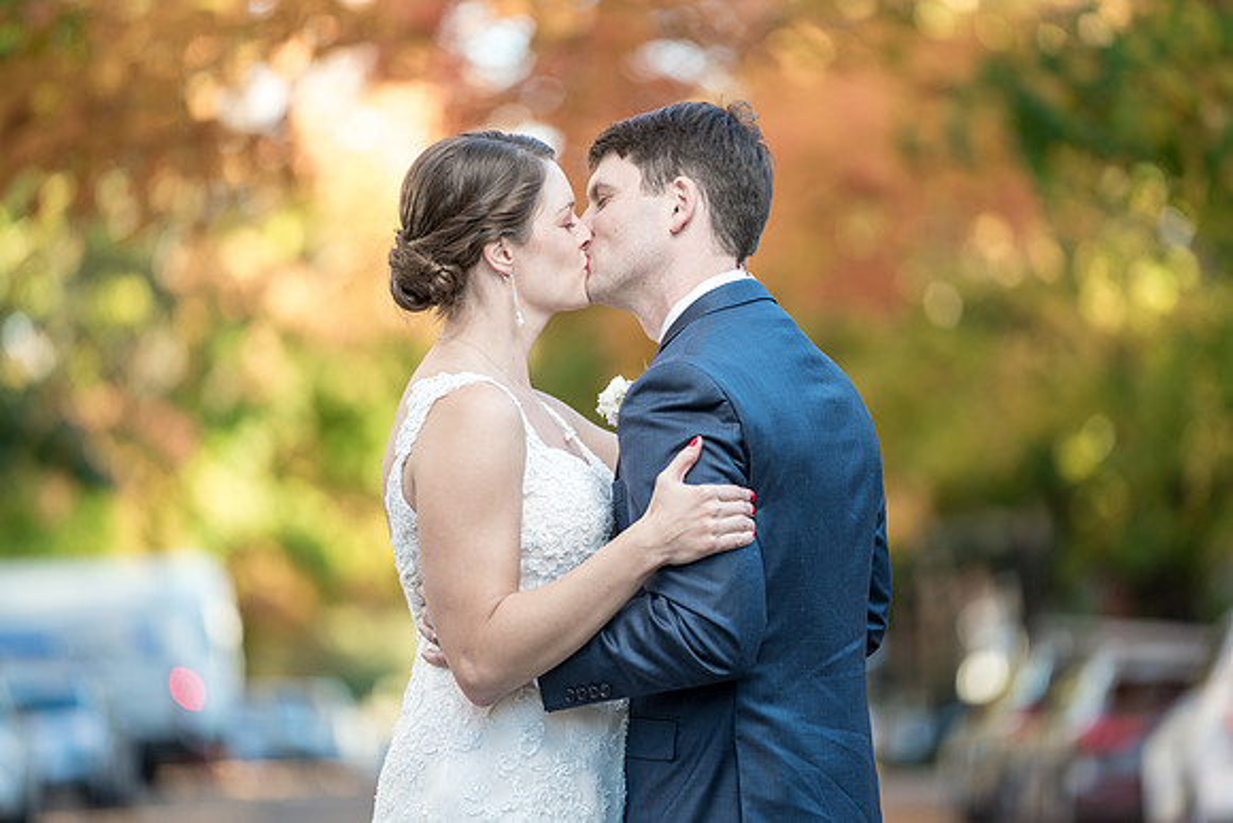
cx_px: 642
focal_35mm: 200
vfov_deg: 6.9
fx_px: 6848
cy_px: 428
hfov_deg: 10.3
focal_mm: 192
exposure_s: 1/200
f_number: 2.8
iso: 200
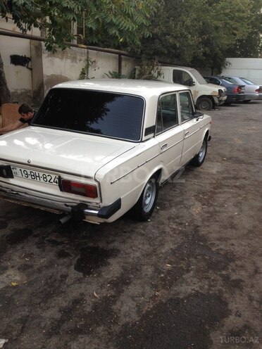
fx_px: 333
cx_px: 131
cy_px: 174
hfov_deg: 42.9
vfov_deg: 55.4
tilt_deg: -12.9
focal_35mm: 33
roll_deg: -2.7
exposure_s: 1/20
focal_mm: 4.12
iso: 50
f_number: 2.4
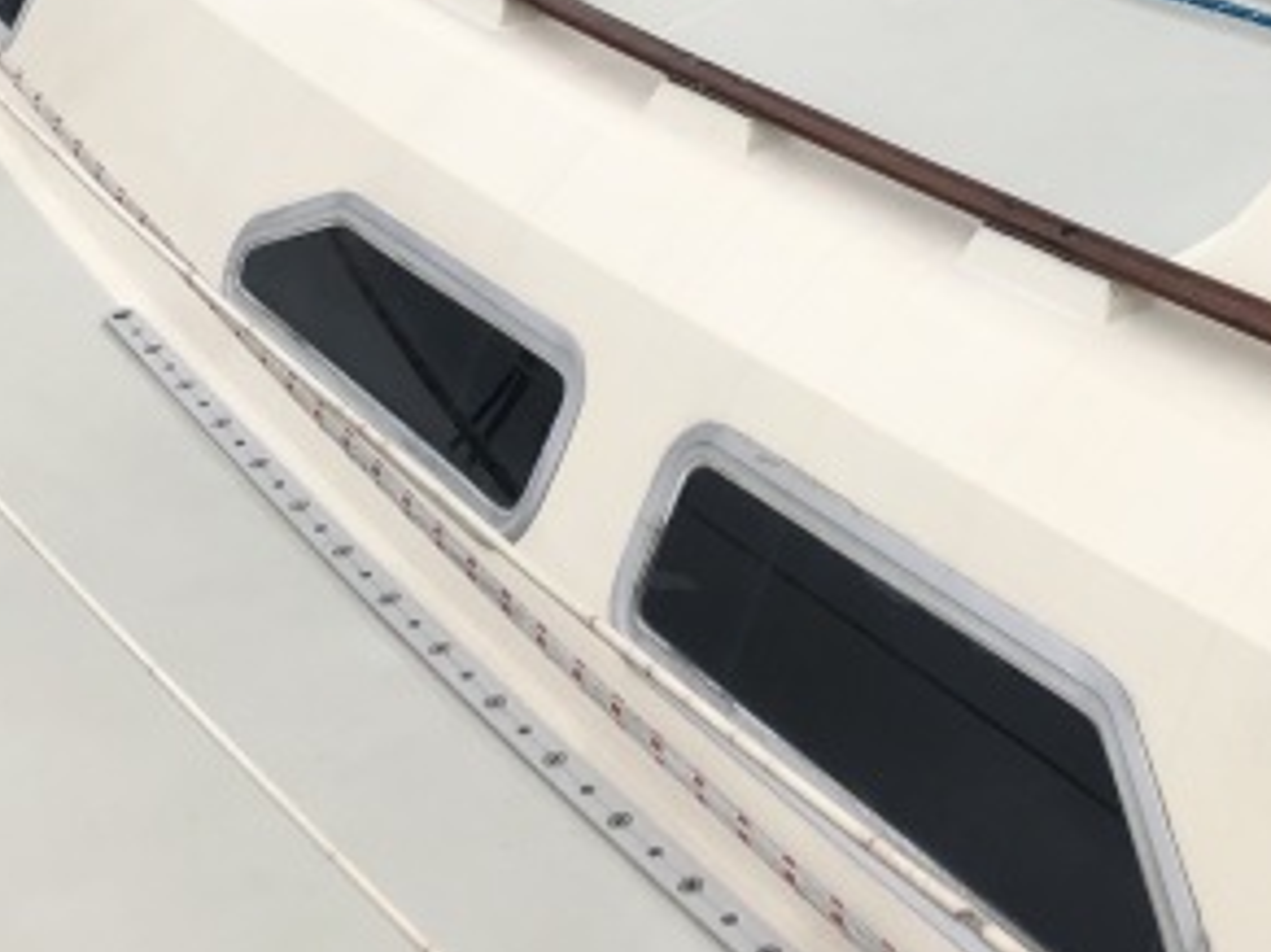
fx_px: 2826
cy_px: -87
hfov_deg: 25.2
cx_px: 882
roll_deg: +0.0
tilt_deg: -10.5
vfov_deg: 18.4
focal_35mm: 77
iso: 20
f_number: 1.8
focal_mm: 3.99
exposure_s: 1/1567
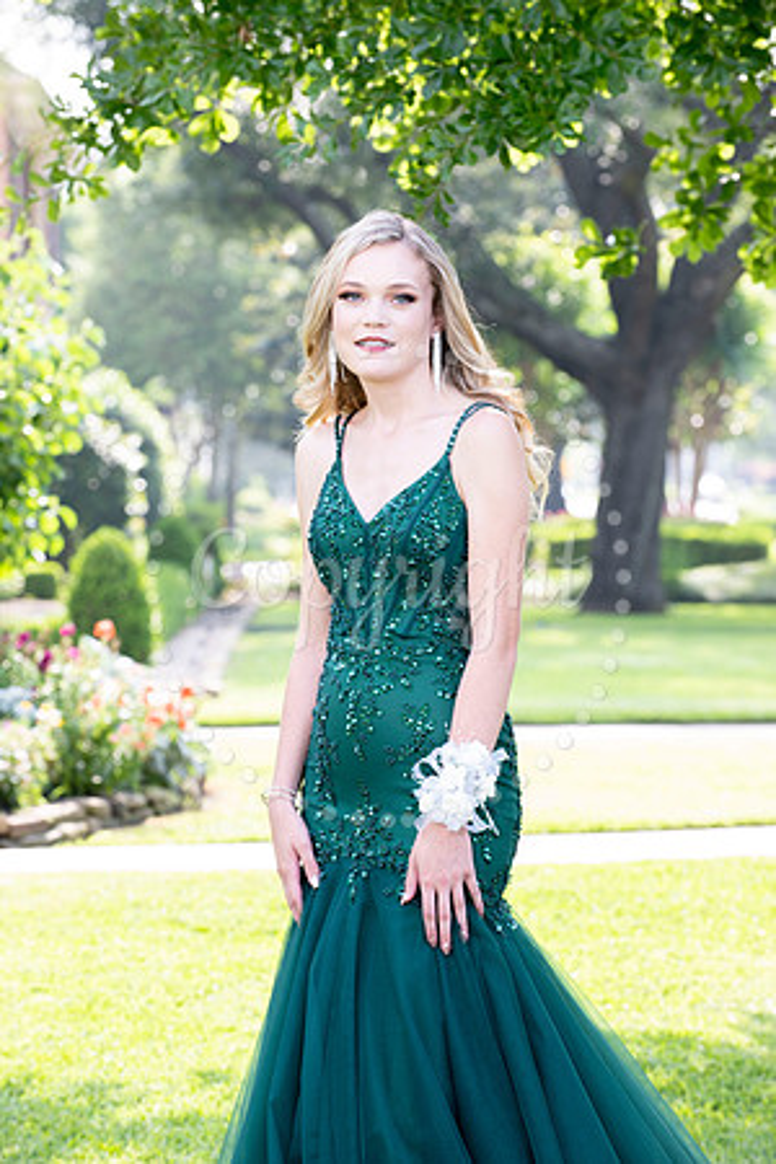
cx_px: 388
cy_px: 582
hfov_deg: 8.9
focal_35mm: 155
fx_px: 5011
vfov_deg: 13.2
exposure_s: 1/60
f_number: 7.1
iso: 250
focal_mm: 155
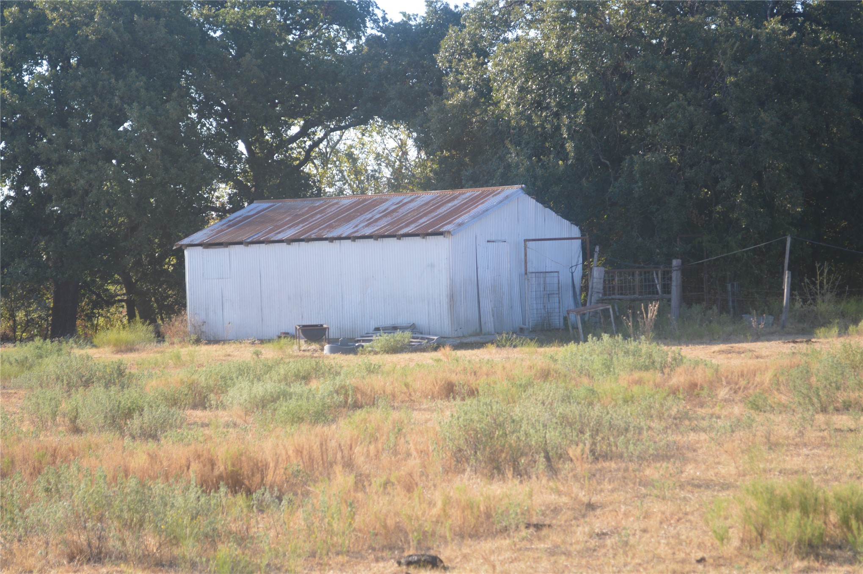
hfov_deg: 24.6
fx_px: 1976
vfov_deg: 16.5
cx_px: 432
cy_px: 287
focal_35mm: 82
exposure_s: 1/125
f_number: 5.6
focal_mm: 55
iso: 110
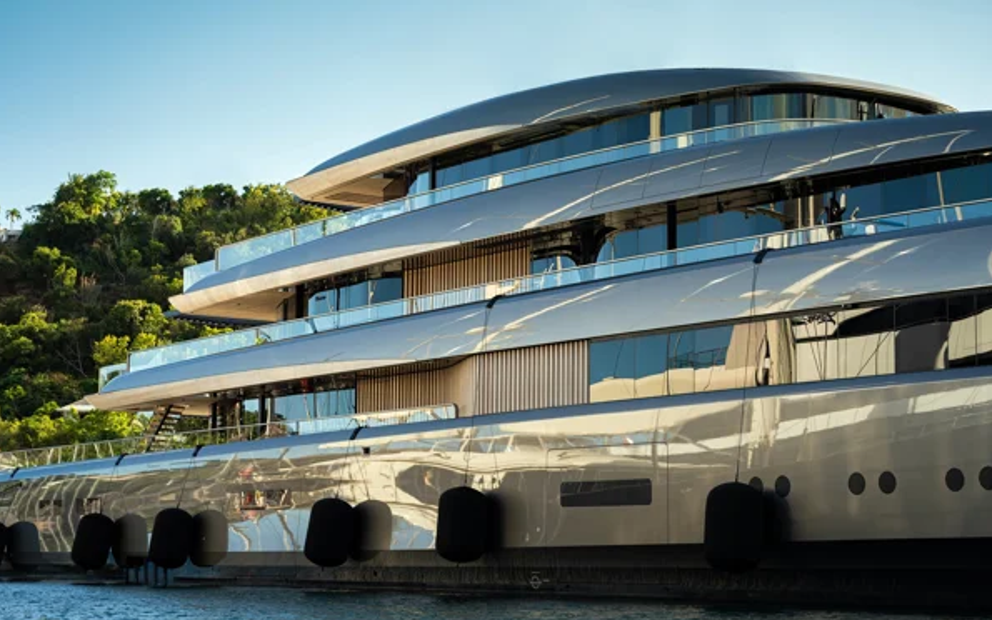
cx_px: 493
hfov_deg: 28.6
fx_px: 1947
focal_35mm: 72
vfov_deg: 18.1
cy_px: 318
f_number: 7.1
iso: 50
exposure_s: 1/125
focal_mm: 70
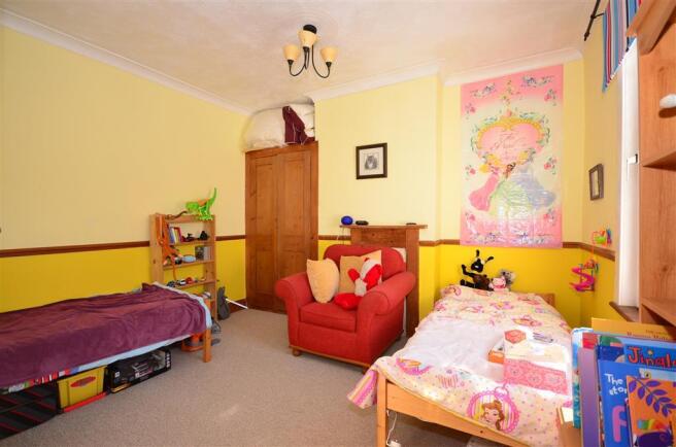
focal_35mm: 15
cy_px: 224
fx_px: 281
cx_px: 338
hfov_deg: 100.5
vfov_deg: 77.0
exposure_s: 1/125
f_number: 6.3
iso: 640
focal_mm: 10
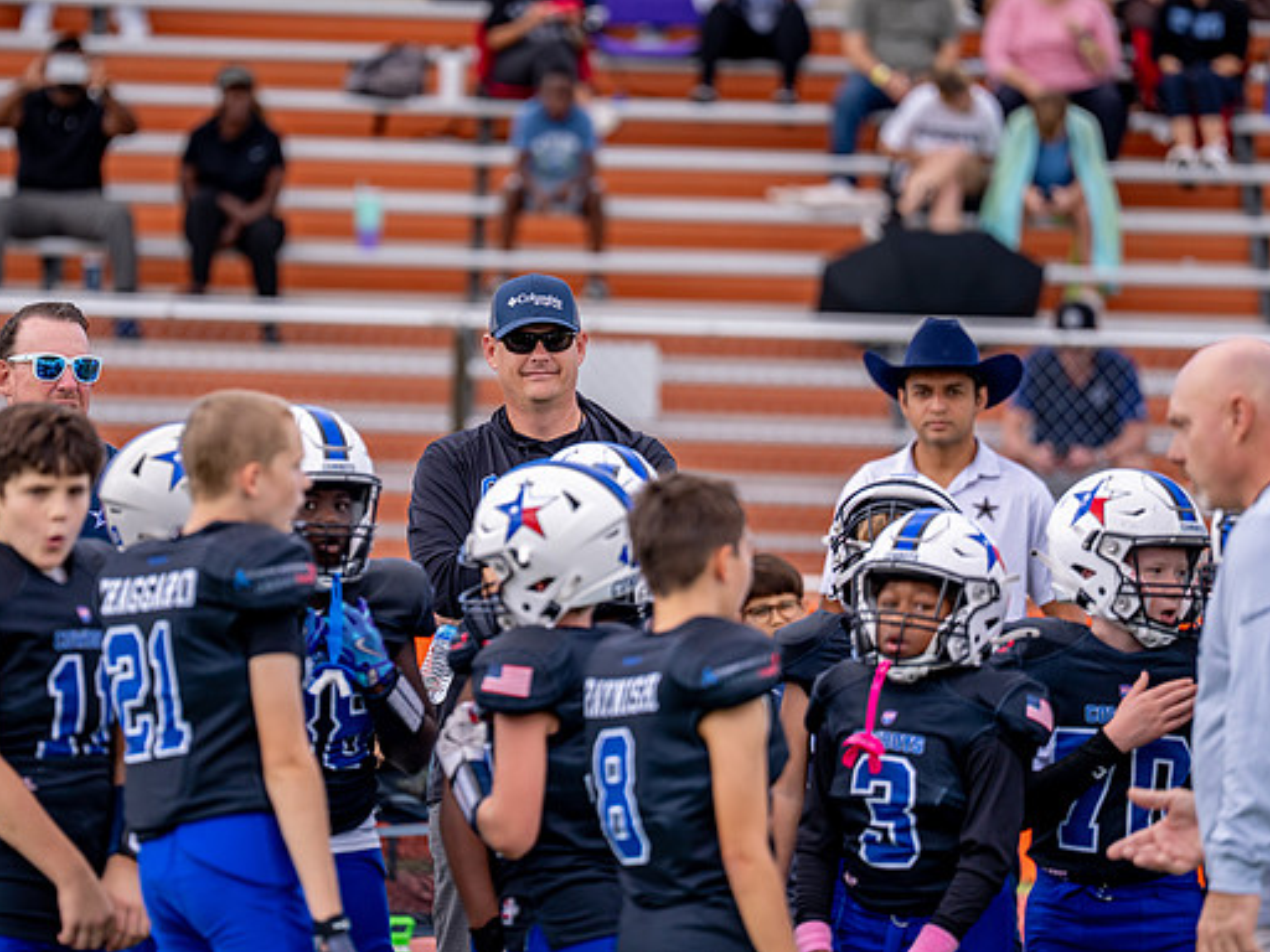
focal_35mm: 255
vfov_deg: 5.8
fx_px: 9356
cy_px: 400
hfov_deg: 7.8
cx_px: 522
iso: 250
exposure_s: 1/2500
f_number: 2.8
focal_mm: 200
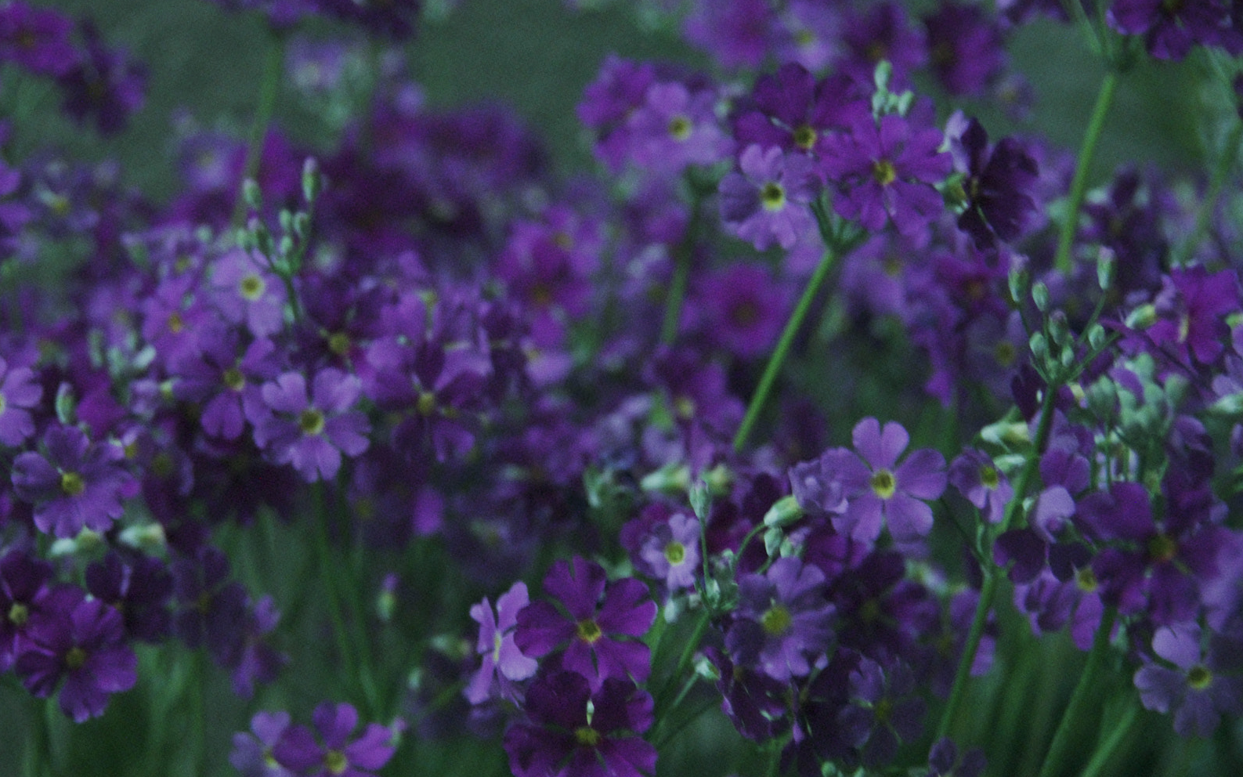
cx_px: 538
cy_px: 518
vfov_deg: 18.3
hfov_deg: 28.9
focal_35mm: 71
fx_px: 2405
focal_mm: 36
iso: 1600
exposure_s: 1/5
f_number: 4.5
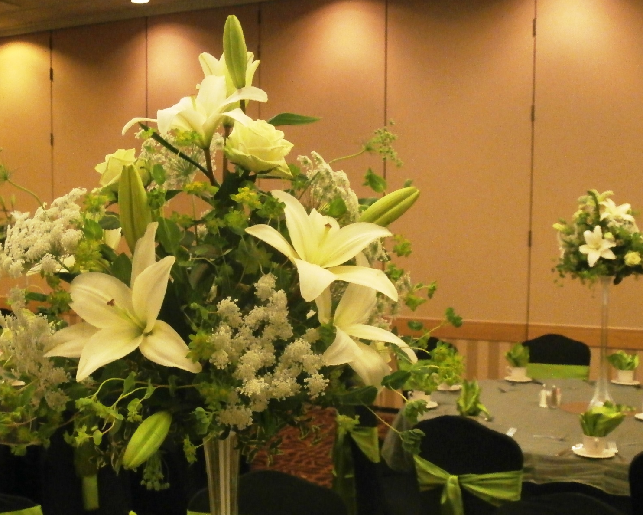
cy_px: 260
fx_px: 761
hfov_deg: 45.8
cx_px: 297
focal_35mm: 40
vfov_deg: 37.3
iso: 800
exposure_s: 1/20
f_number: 3.9
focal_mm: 6.67
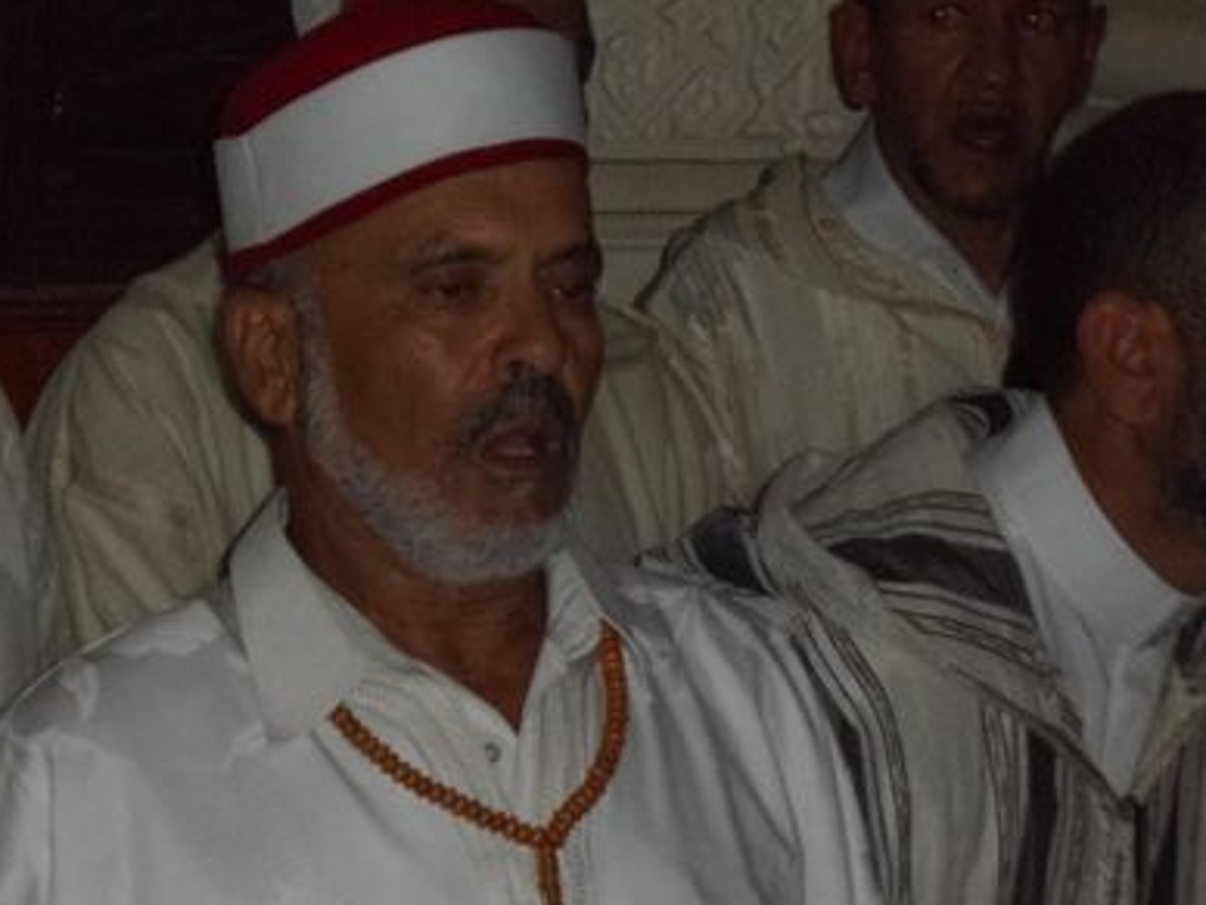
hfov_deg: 9.8
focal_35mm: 201
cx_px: 472
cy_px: 591
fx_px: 7003
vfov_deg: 7.4
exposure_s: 1/60
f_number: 5.9
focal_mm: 24.5
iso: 640
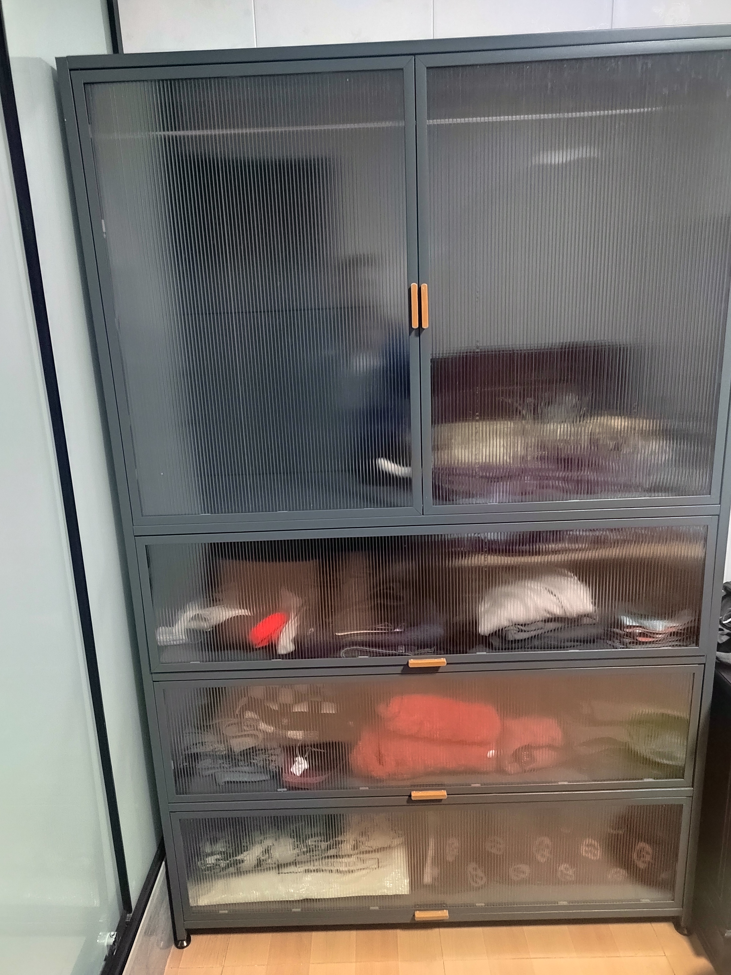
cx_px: 366
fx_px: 648
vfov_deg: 73.9
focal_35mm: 23
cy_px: 488
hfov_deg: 58.9
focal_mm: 5.52
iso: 4880
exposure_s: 1/33.3
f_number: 1.9
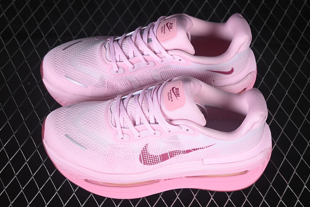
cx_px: 158
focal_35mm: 79
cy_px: 106
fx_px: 680
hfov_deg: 25.7
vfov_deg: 17.3
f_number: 7.1
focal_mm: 50
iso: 160
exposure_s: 1/80
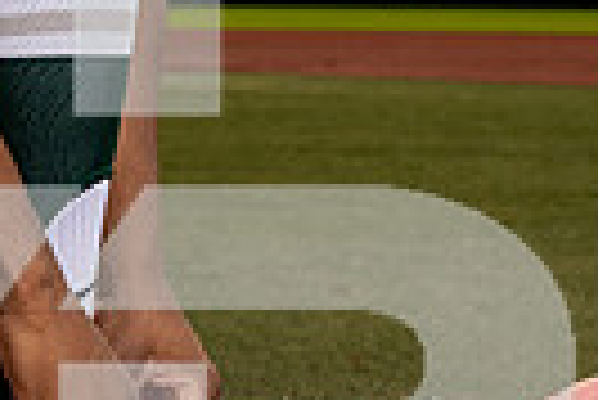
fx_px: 2893
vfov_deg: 7.8
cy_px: -119
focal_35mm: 174
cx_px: -13
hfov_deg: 11.7
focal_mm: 40
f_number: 5.6
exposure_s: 1/250
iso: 250
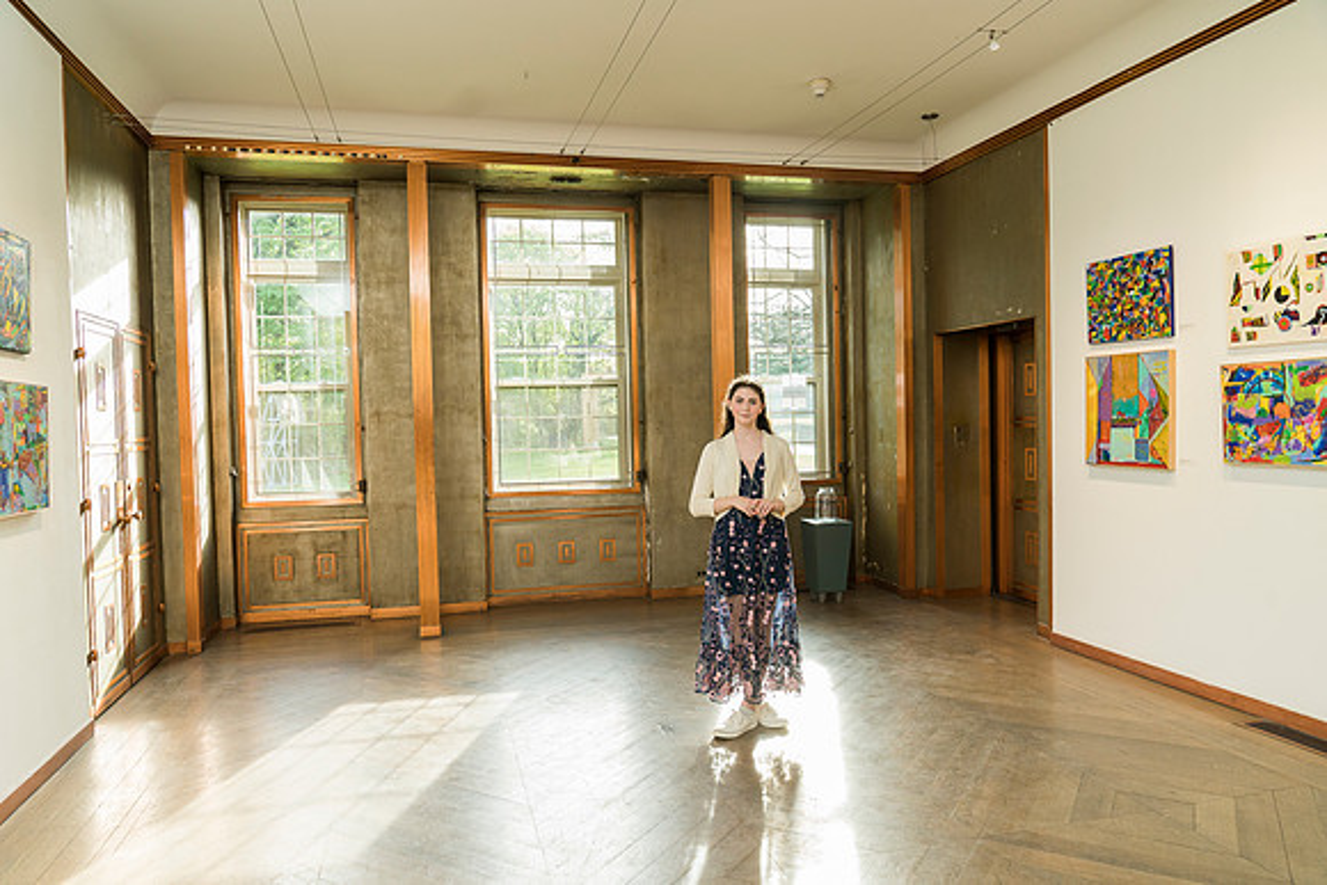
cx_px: 664
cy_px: 442
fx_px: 885
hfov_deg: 73.7
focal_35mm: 24
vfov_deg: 53.2
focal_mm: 24
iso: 1250
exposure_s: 1/200
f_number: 4
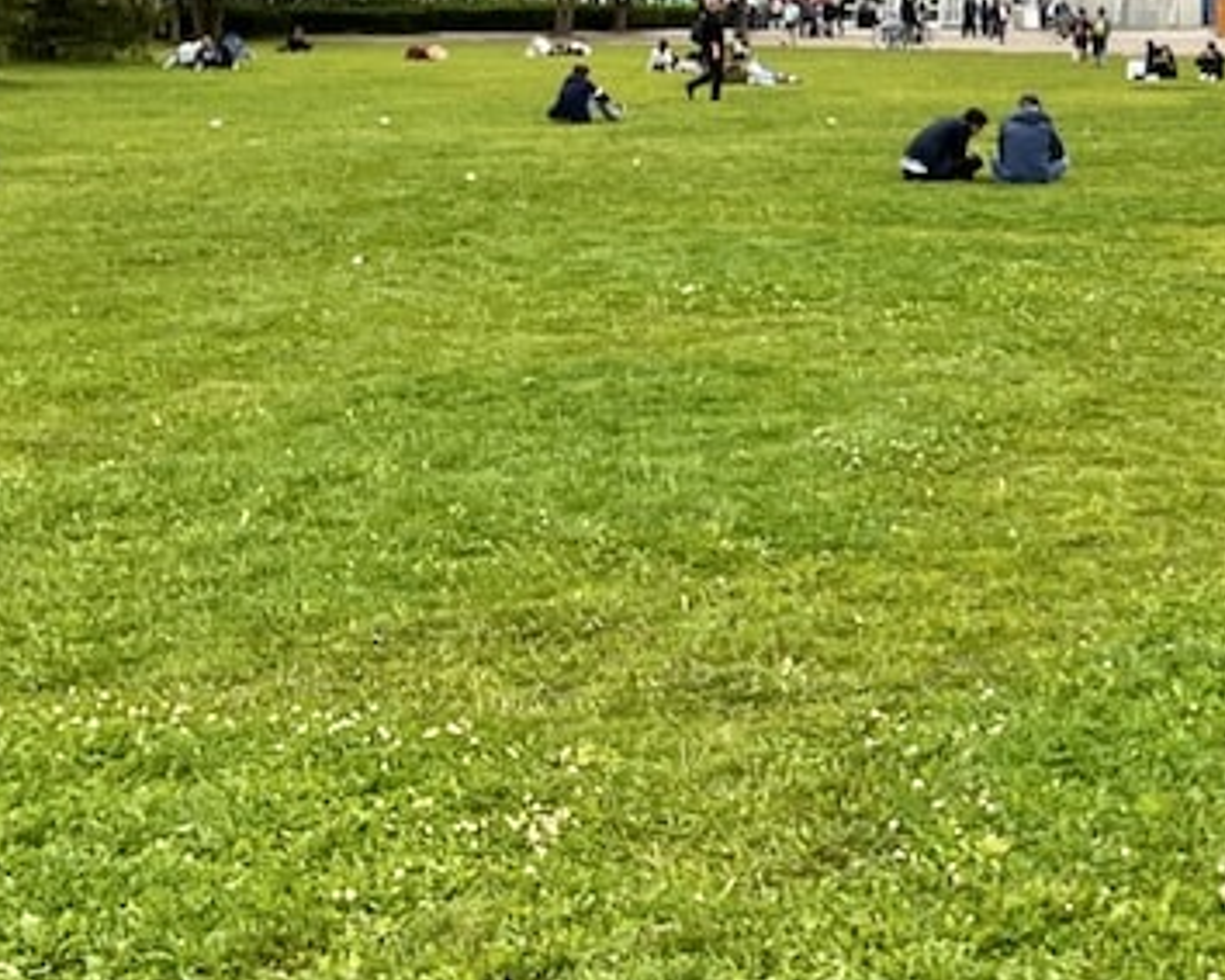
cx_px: 1343
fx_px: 2356
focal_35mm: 65
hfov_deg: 26.8
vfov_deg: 22.6
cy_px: 17
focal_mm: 2.71
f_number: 2.2
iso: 25
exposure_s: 1/172
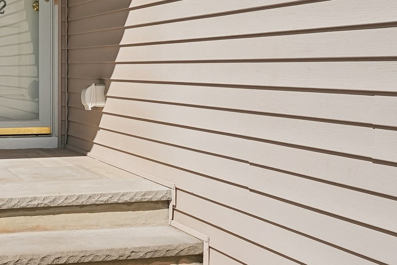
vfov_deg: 23.5
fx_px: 629
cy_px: 53
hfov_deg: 32.4
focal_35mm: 57
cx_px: 7
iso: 800
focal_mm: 24
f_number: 11
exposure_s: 1/1600
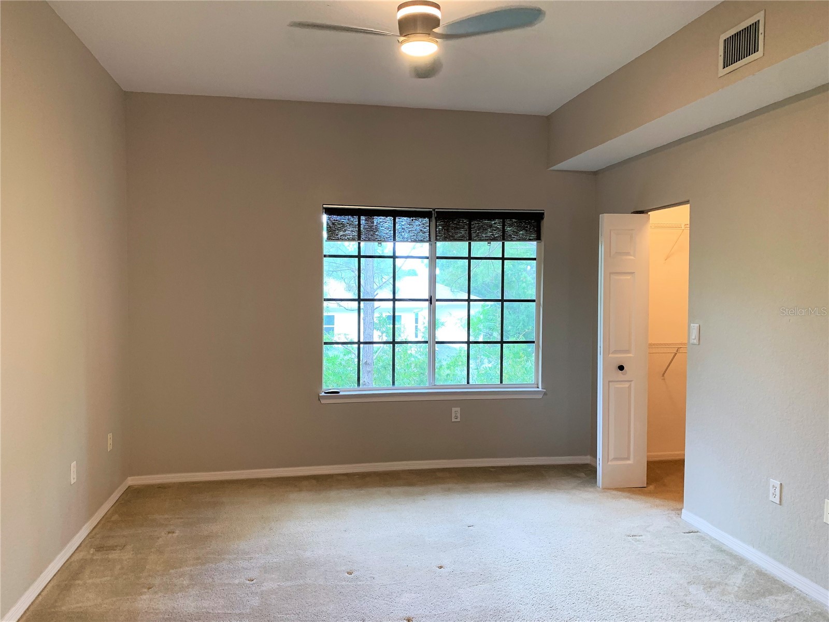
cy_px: 311
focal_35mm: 26
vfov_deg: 53.1
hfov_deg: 67.3
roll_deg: -1.5
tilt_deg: -0.5
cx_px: 414
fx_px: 623
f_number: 1.8
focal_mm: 4.25
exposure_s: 1/60
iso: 125
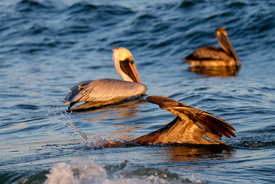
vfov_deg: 3.1
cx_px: 135
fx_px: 3444
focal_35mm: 451
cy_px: 98
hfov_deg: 4.6
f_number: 5.6
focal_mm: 200
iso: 800
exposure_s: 1/1000
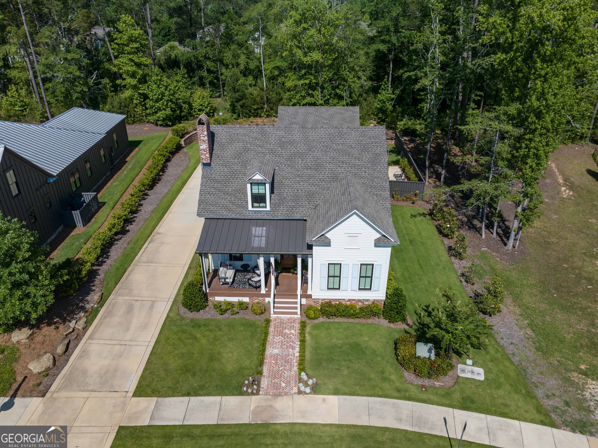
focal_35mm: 24
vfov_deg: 56.8
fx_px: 414
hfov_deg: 71.6
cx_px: 299
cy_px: 224
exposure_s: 1/500
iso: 130
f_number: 2.8
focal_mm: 12.29
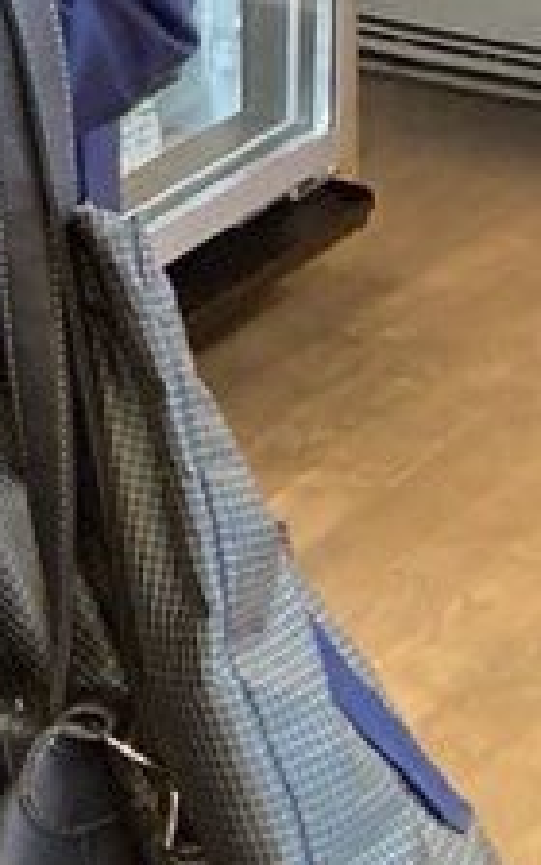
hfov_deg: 6.4
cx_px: -1747
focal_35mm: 159
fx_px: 3751
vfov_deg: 12.2
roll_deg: +2.1
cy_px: -618
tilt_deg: -7.7
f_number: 1.8
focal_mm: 3.99
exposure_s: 1/60
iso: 200
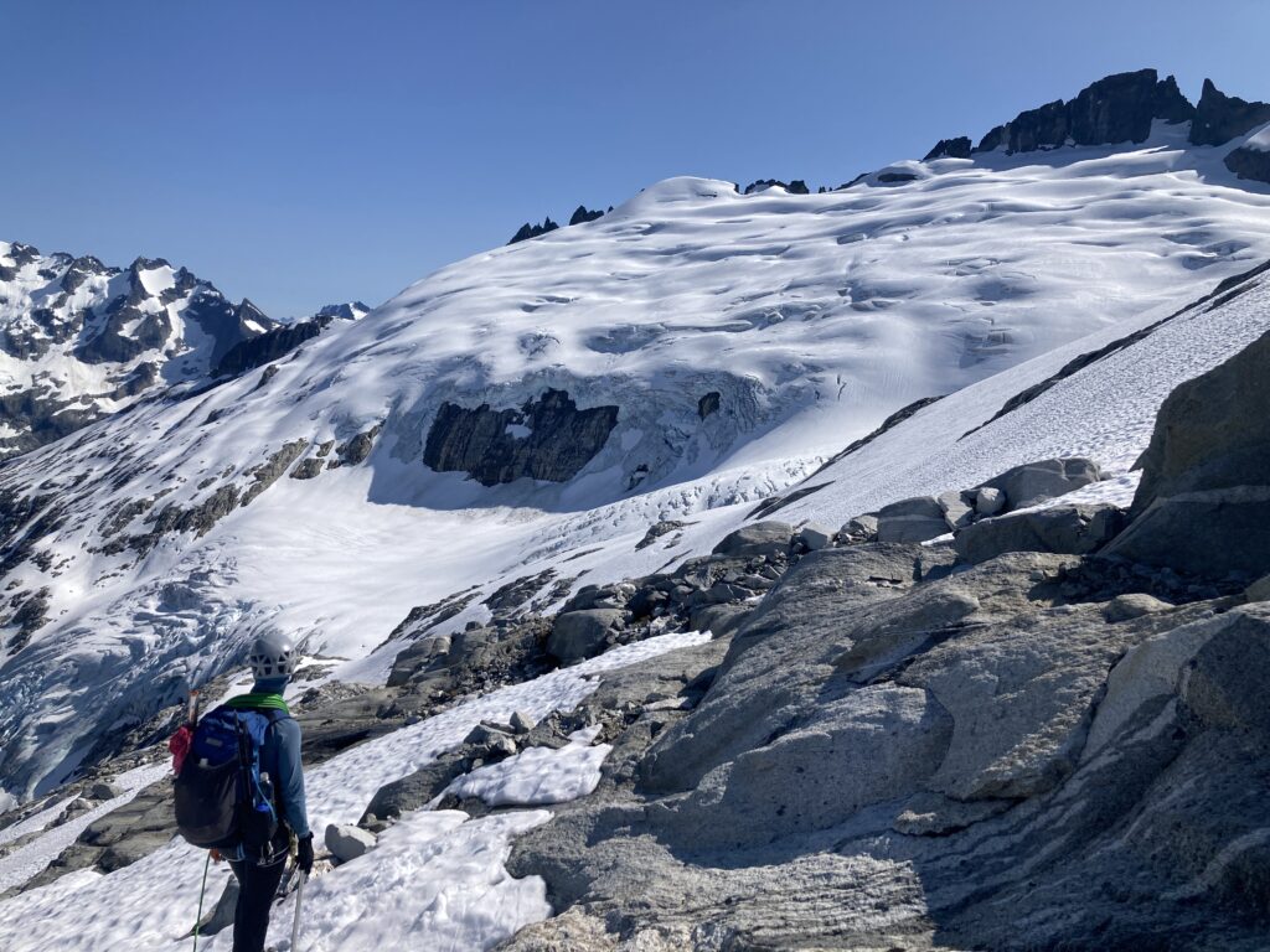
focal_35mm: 28
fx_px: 1027
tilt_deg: -5.2
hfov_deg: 63.4
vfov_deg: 49.7
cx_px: 635
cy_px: 476
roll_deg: -5.2
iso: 25
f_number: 1.8
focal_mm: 3.99
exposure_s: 1/4367
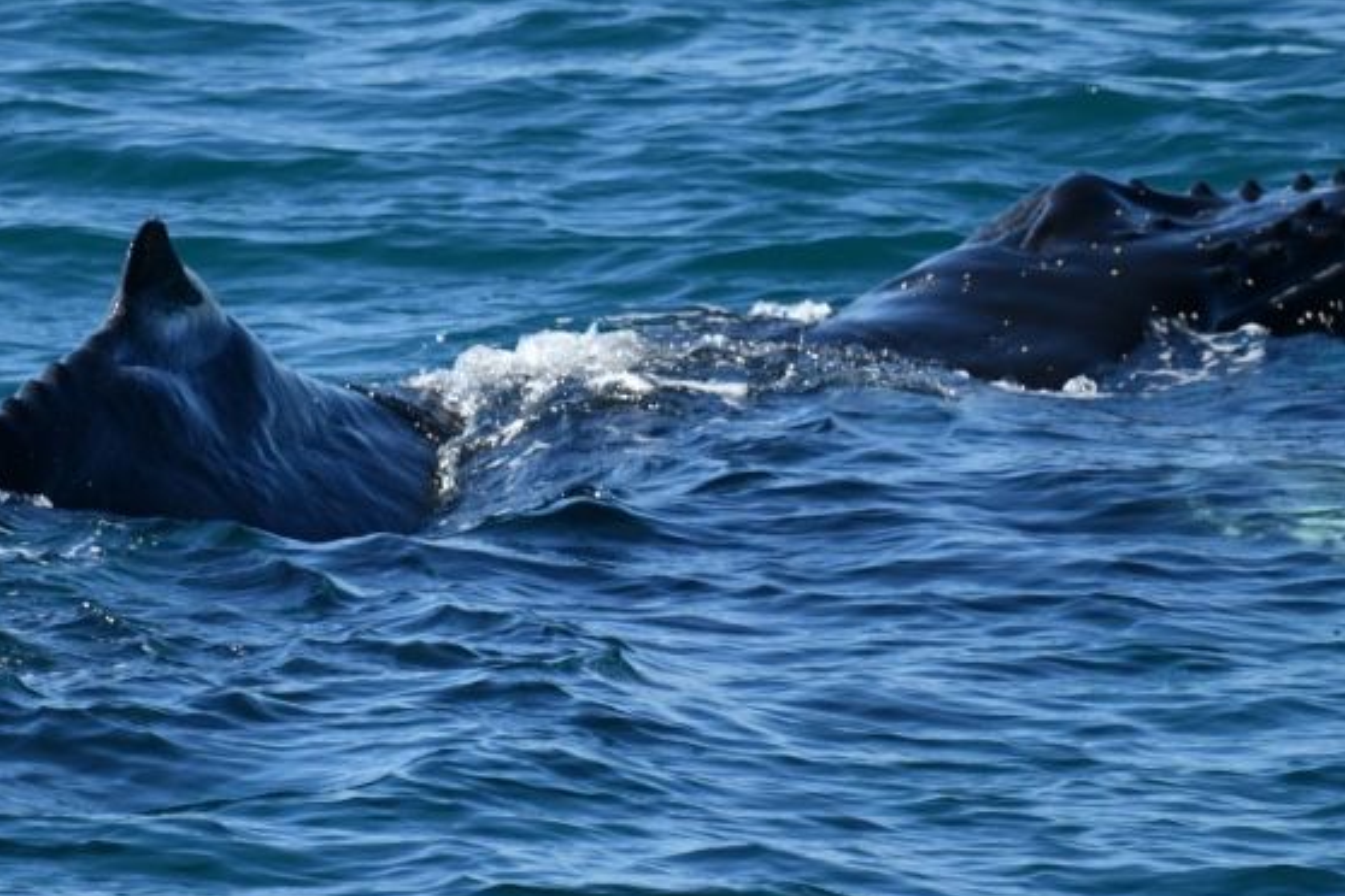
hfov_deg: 2.4
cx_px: 670
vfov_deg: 1.6
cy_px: 302
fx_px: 32128
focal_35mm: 860
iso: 1800
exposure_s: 1/8000
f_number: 6.3
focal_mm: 600
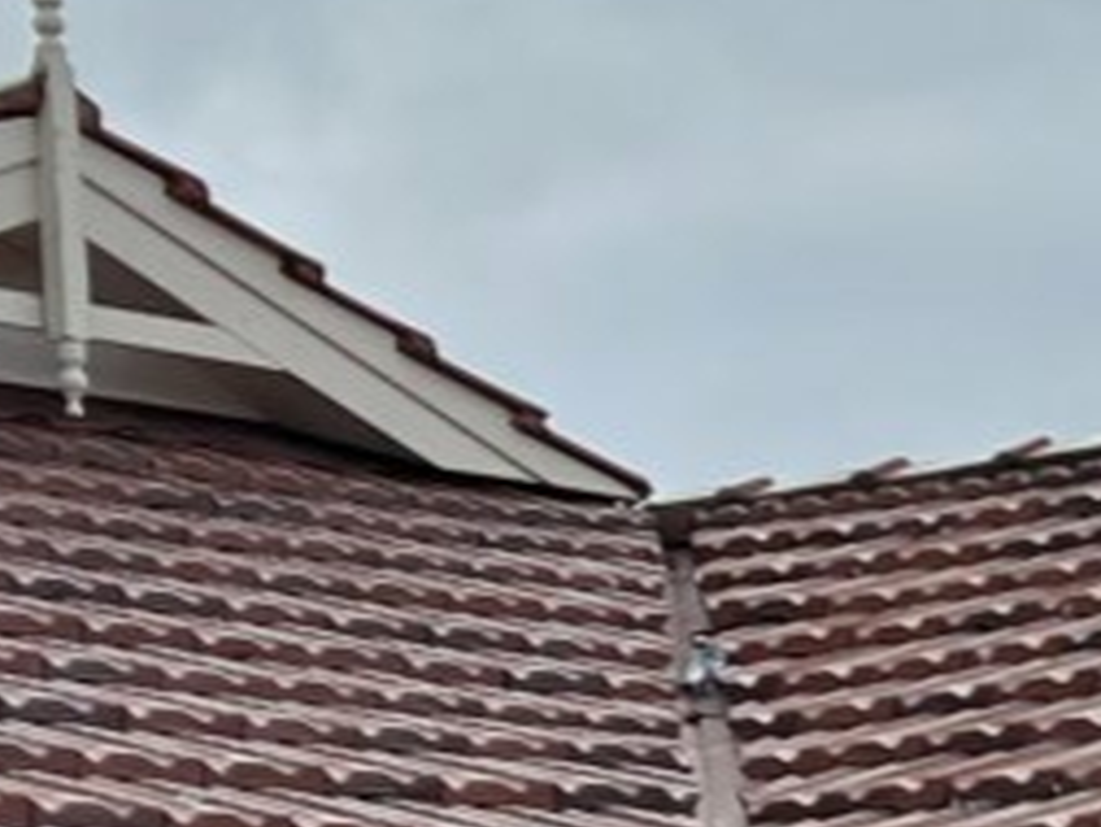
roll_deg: +1.7
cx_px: 1880
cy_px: 1397
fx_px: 6269
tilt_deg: +0.0
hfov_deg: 9.6
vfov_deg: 7.4
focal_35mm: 197
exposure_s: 1/3077
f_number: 1.5
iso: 50
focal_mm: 5.7
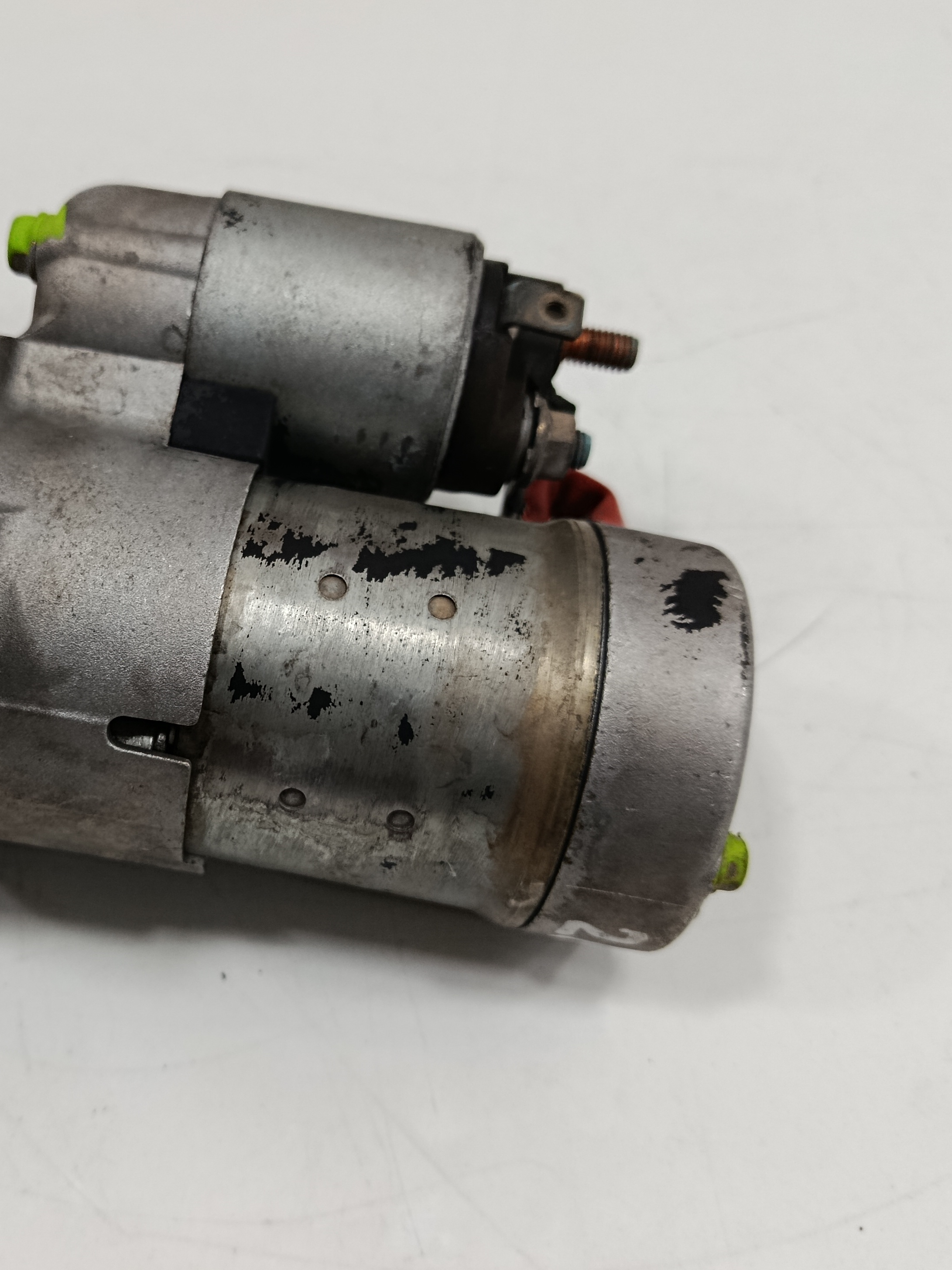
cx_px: 250
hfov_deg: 41.8
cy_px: 627
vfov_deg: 55.3
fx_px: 1210
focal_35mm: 33
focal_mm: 5.24
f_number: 1.7
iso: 1009
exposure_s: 1/100
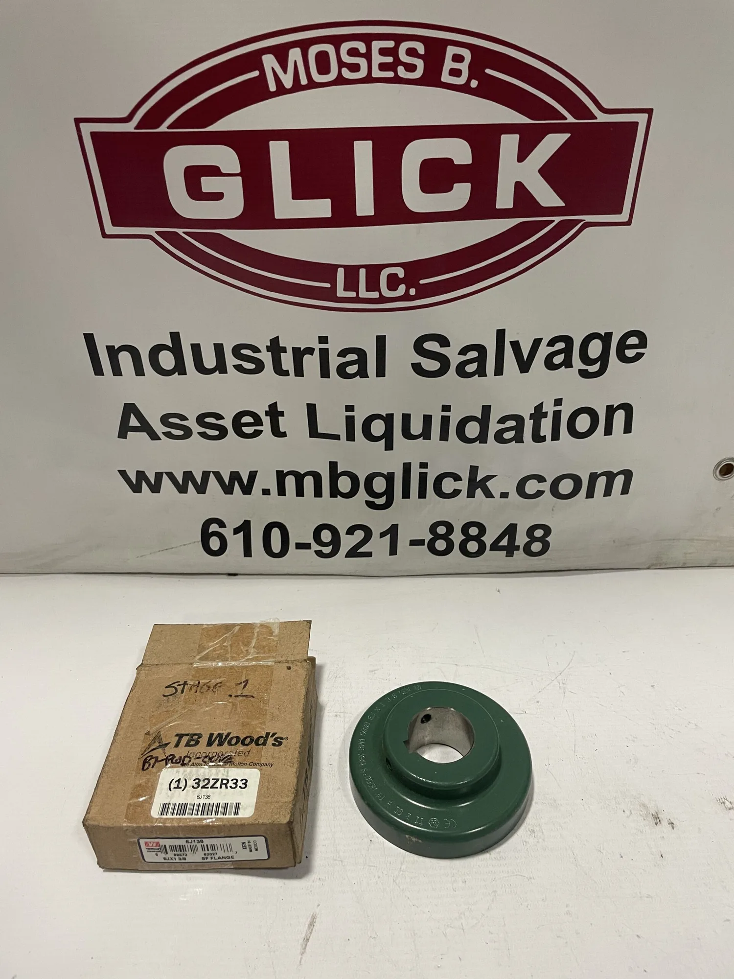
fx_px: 735
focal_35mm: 26
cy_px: 490
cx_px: 367
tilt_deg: -36.8
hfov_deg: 53.1
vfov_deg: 67.3
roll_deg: -0.7
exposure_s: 1/60
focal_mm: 4.2
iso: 160
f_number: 1.6
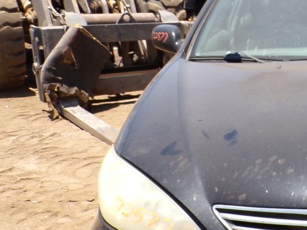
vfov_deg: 22.8
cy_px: 157
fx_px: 568
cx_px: 356
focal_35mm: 64
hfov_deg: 27.2
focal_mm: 4.3
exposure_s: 1/280
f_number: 4.4
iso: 100
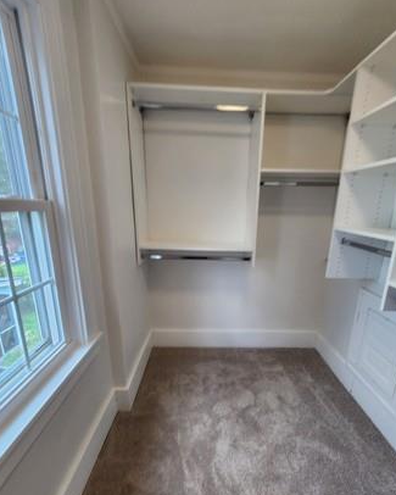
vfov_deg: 96.0
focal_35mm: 15
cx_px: 202
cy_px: 287
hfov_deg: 84.0
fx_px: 220
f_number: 2.2
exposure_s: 1/60
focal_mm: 2.2
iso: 64
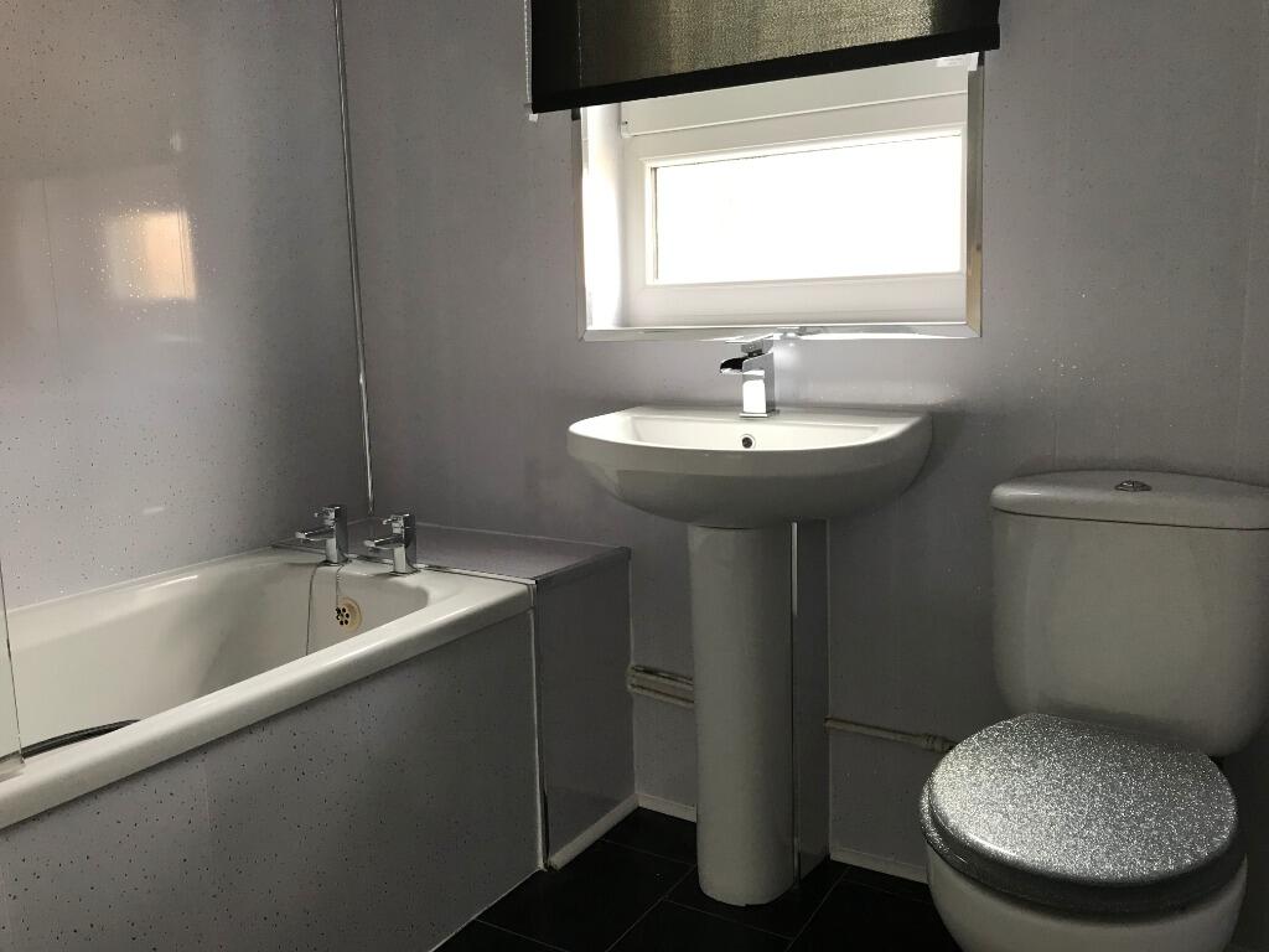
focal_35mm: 28
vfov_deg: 49.7
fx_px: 1026
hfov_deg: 63.4
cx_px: 634
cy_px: 476
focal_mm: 3.99
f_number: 1.8
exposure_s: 1/33
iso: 32
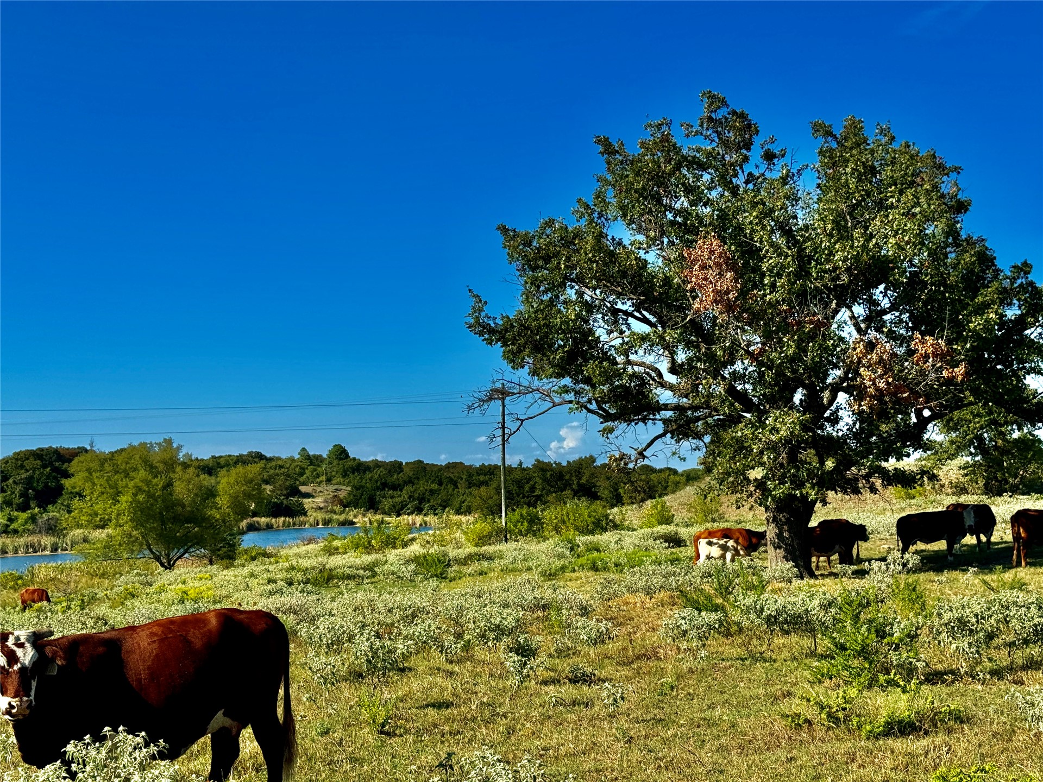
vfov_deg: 30.3
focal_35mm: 48
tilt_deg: +1.3
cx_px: 522
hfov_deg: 39.7
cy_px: 391
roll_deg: +3.5
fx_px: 1446
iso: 64
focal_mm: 6.76
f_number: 1.78
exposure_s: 1/3817
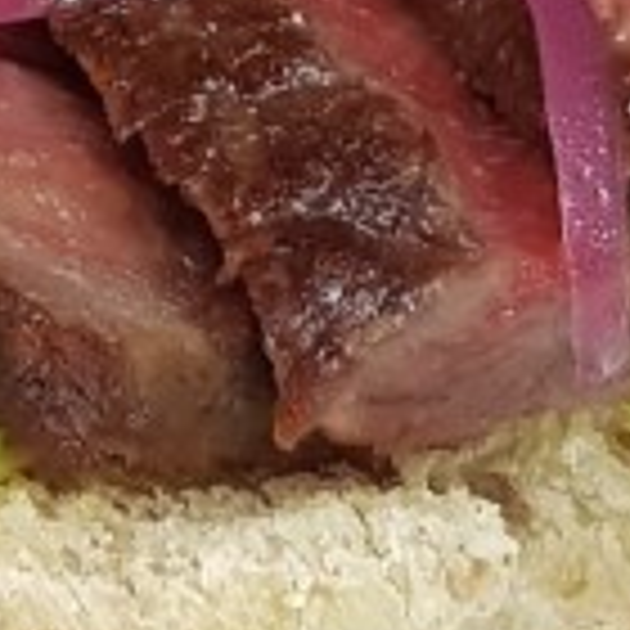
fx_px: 2697
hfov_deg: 13.0
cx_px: -90
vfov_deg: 13.1
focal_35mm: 131
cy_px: -50
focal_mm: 4.2
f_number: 1.7
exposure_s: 1/50
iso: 125
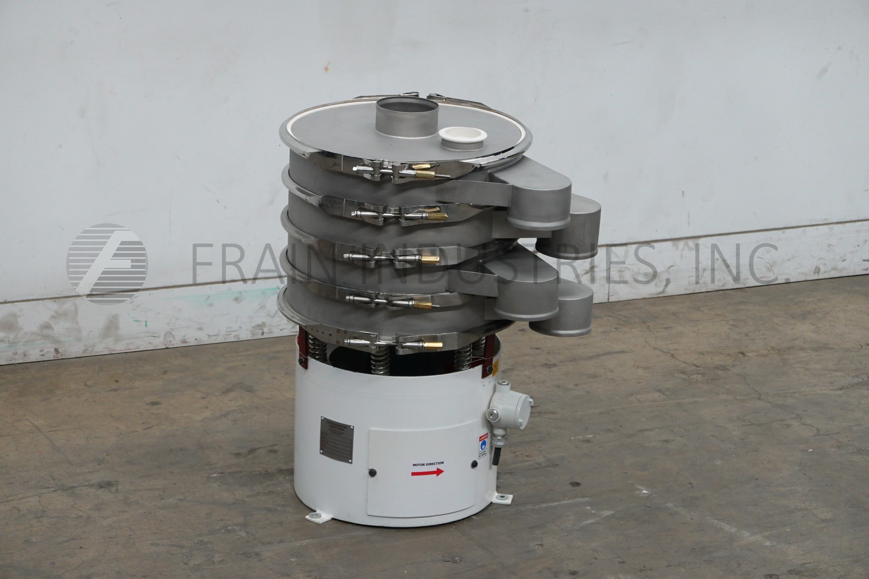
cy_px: 290
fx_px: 2558
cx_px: 434
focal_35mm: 106
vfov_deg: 12.9
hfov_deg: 19.3
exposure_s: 1/125
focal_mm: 38.86
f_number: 4
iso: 800
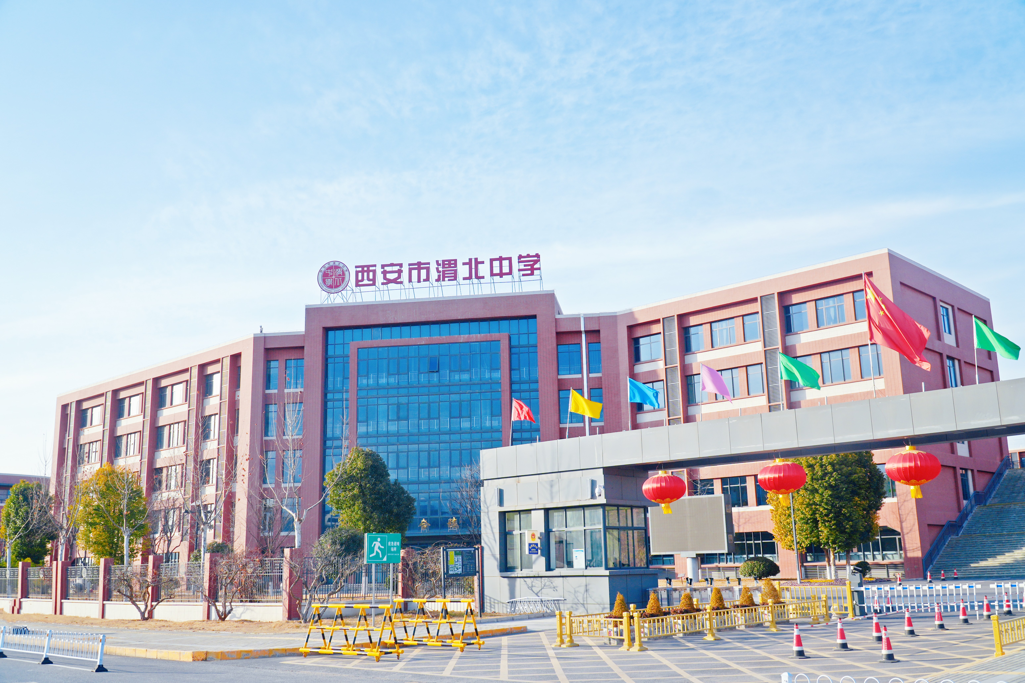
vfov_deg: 41.7
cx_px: 512
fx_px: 897
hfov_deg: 59.5
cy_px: 342
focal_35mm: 32
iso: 100
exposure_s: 1/640
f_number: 5
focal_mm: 21
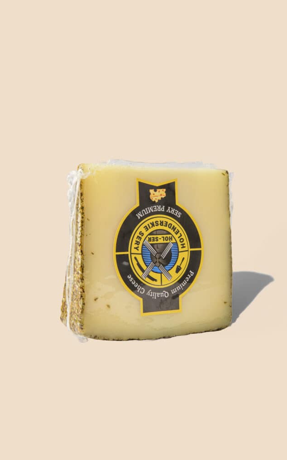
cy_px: 229
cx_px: 147
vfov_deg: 34.0
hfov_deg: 21.6
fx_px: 751
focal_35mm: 60
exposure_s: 1/200
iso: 125
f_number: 16
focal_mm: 58
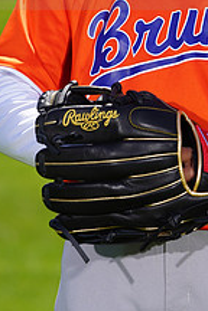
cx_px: 177
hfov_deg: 2.2
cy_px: -36
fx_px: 5399
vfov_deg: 3.3
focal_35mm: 623
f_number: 8
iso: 100
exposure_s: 1/250
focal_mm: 232
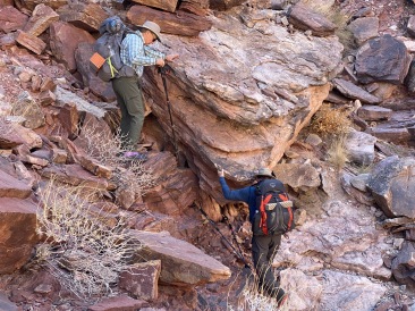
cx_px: 208
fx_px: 623
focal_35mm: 52
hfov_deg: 36.8
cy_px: 156
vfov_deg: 28.0
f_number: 2
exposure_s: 1/121
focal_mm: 6
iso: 40
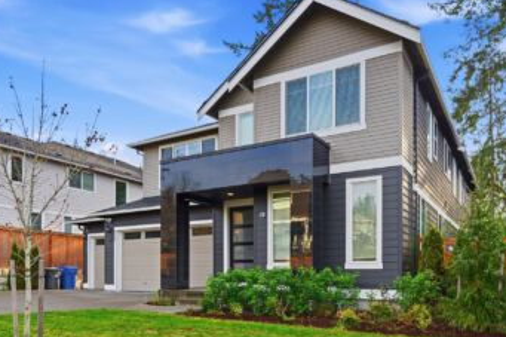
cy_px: 170
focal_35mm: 27
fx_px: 379
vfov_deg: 47.9
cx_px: 277
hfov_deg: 67.3
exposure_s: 1/160
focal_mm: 23
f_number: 11
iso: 100
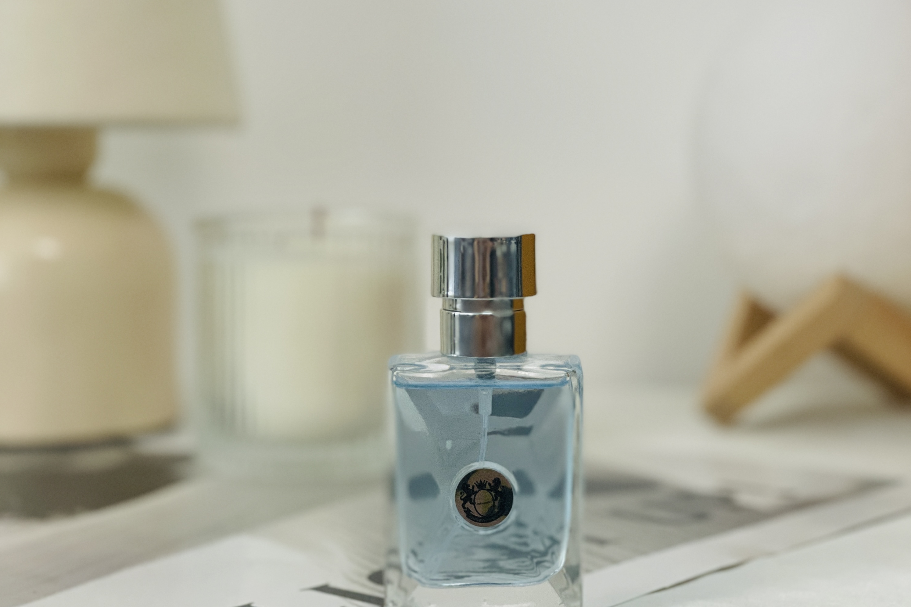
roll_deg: +0.7
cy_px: 173
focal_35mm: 73
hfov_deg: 27.7
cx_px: 458
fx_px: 1847
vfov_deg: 18.6
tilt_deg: +0.3
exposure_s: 1/122
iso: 250
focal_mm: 6
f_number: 2
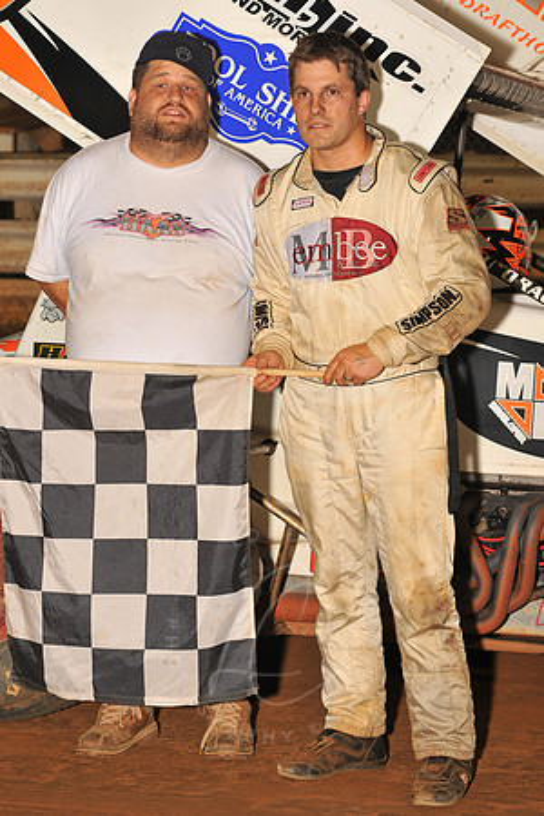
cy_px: 408
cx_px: 272
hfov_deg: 13.7
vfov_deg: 20.4
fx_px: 2266
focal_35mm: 100
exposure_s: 1/320
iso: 500
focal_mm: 100
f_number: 7.1
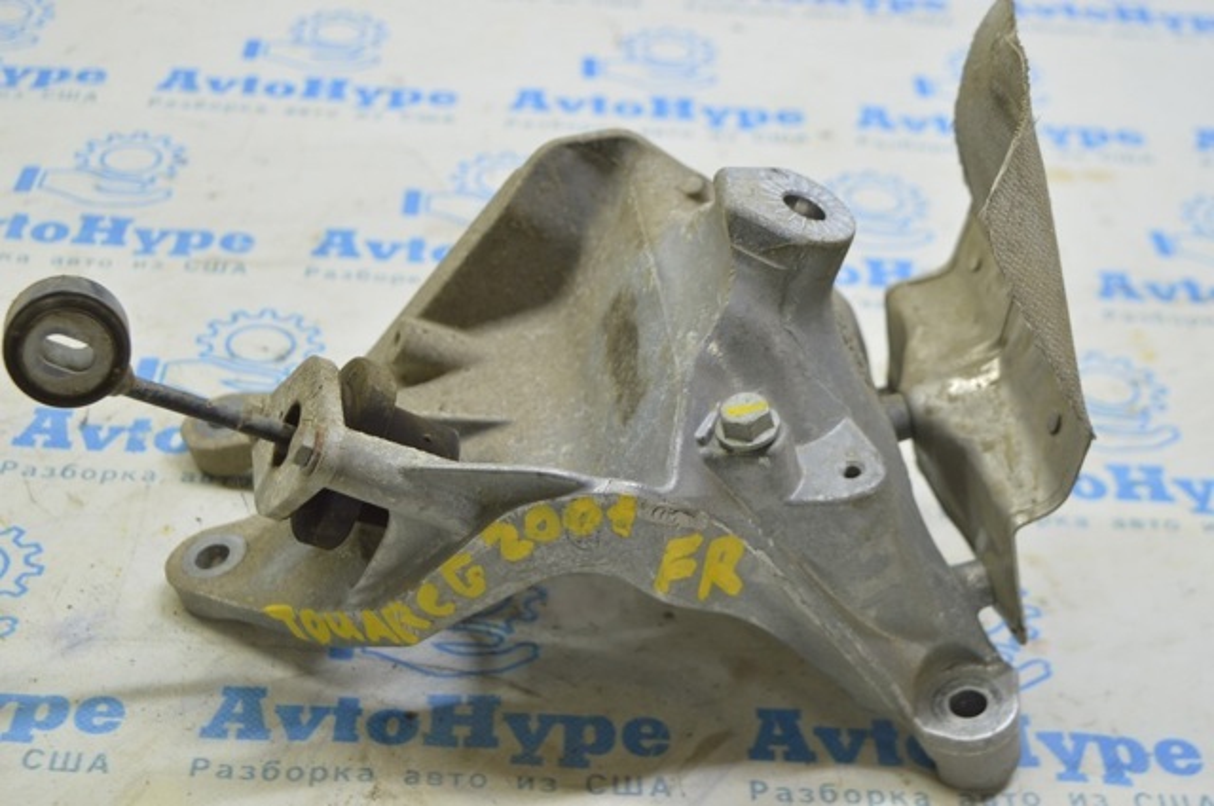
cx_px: 607
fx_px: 1920
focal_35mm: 57
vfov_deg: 23.7
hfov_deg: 35.1
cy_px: 403
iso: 400
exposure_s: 1/20
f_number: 5.6
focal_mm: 38
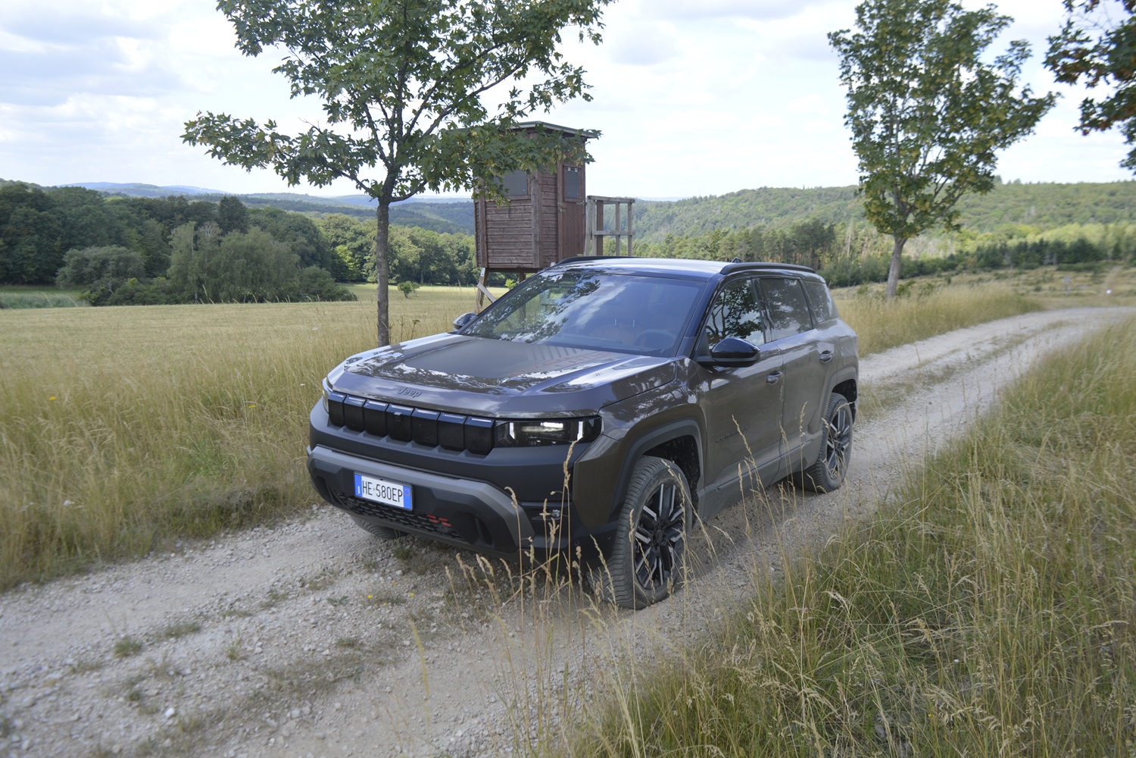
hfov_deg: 67.4
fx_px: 852
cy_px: 379
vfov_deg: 47.9
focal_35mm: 27
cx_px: 568
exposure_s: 1/200
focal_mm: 18
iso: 100
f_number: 7.1
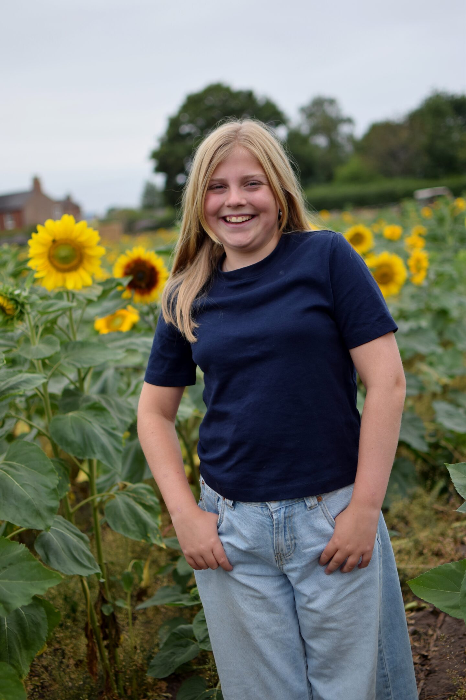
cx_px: 233
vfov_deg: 37.9
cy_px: 350
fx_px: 1019
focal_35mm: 52
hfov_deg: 25.8
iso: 100
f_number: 1.8
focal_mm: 35
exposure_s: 1/1600
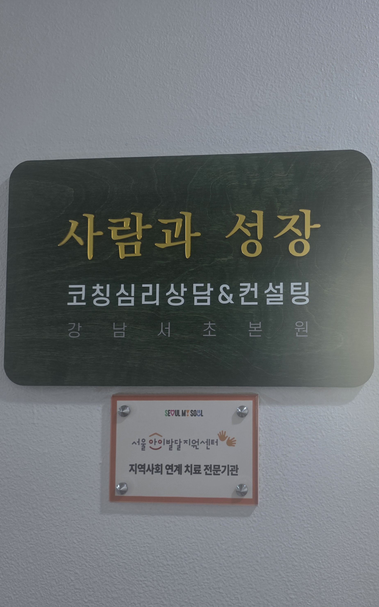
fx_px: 545
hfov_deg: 37.4
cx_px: 282
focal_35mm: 33
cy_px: 299
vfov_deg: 58.1
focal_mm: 6.25
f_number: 1.7
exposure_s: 1/120
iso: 80
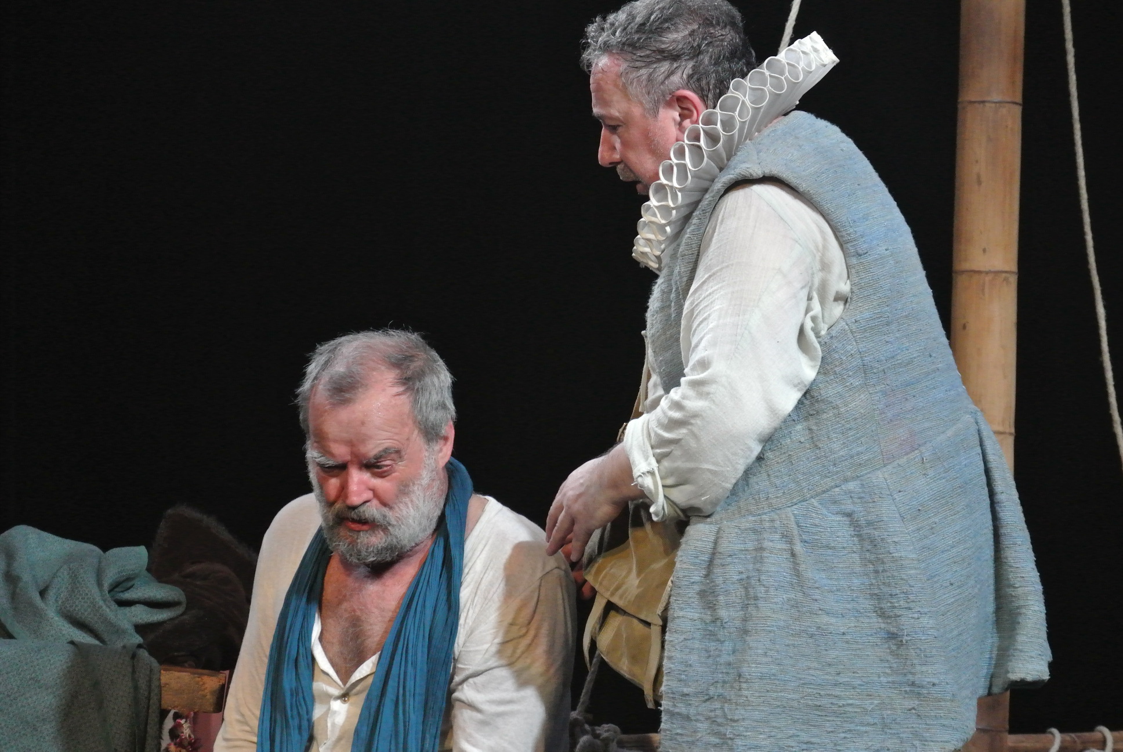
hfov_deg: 11.9
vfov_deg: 8.0
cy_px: 376
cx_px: 562
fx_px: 5372
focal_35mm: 172
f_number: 4.5
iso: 1800
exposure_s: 1/80
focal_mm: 64
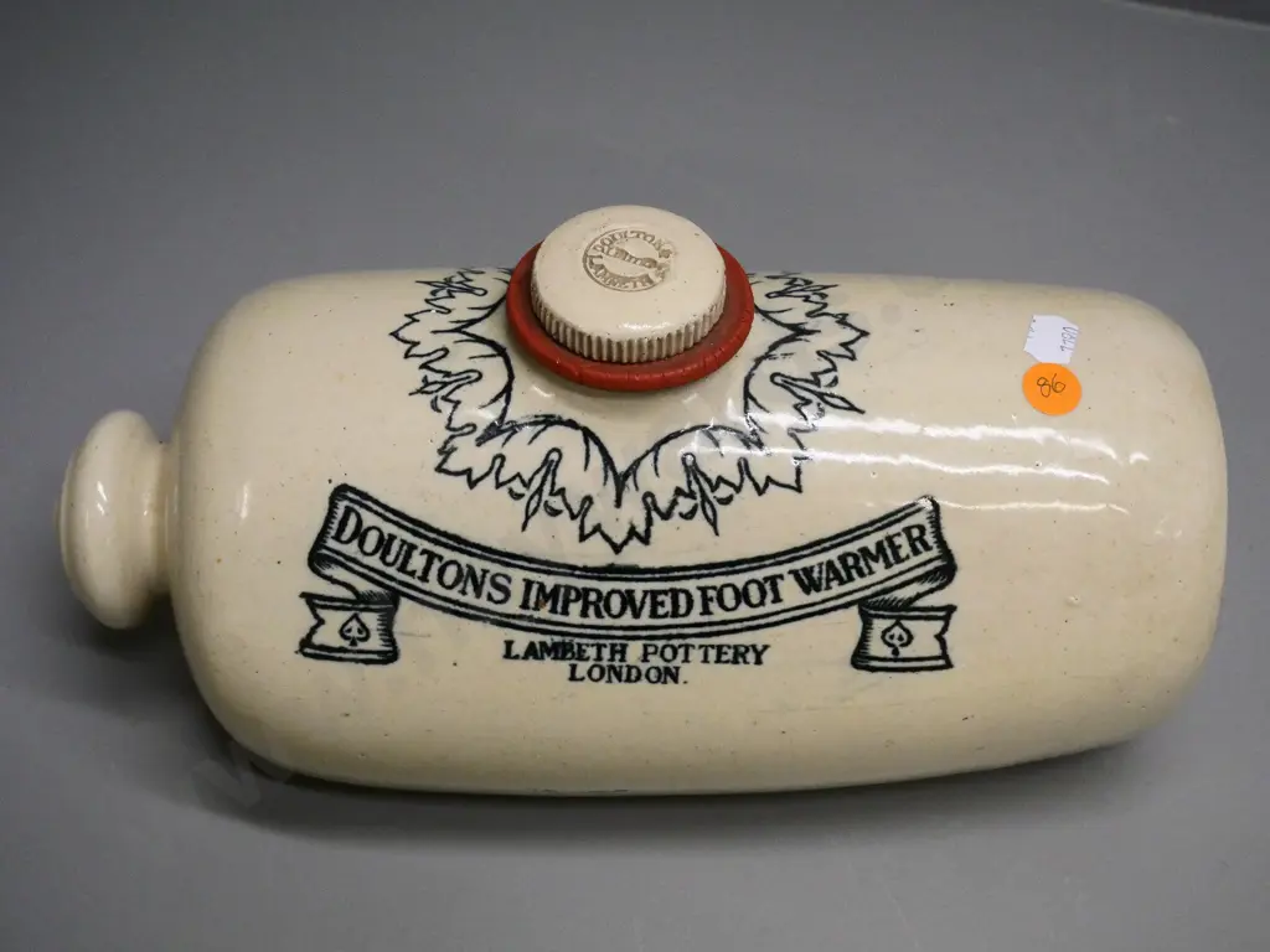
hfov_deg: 41.2
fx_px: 1688
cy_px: 476
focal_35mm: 46
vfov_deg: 31.5
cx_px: 635
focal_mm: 23
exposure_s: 1/320
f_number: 5
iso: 3200
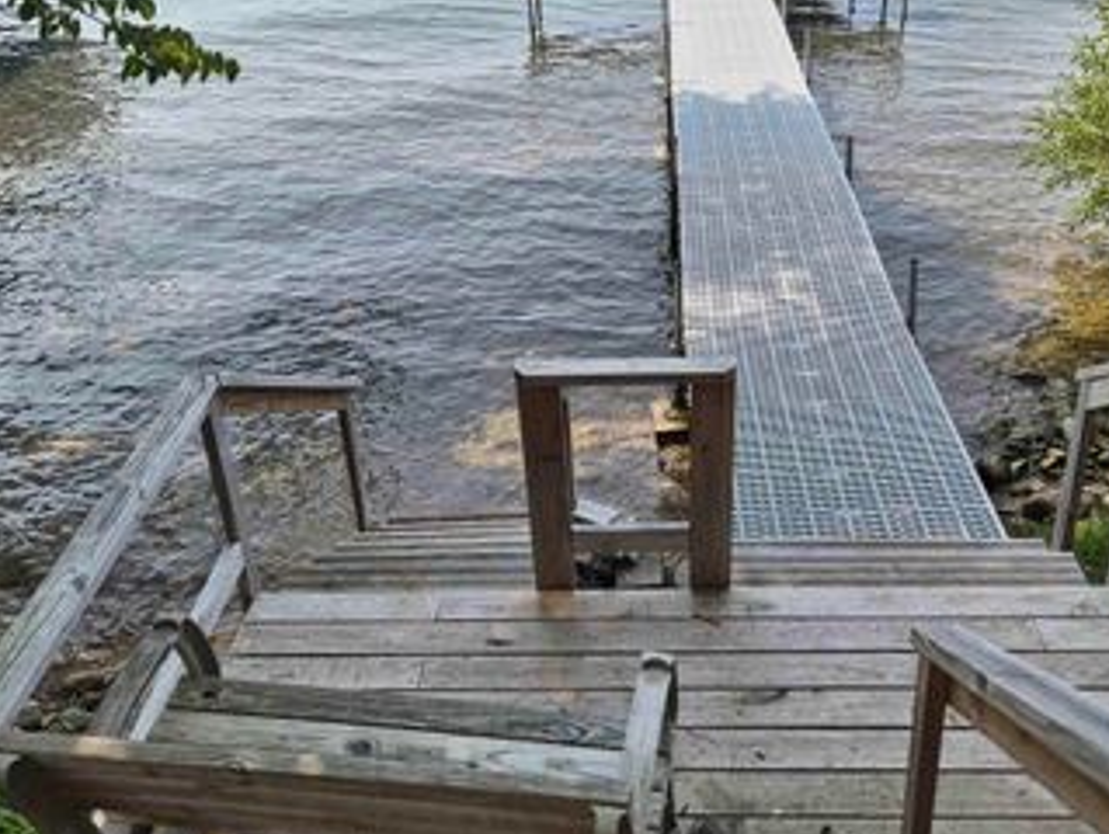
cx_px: 633
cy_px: 339
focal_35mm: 36
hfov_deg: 51.1
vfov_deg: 39.6
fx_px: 1155
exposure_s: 1/3480
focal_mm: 5.4
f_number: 1.8
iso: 80
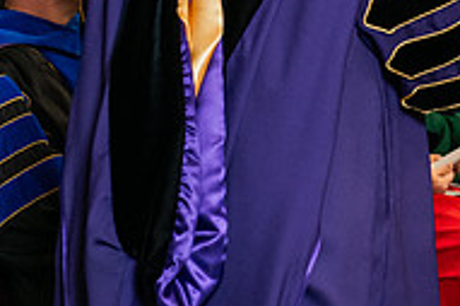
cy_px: -129
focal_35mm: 213
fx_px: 2719
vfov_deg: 6.4
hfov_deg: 9.6
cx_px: 467
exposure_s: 1/200
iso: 2500
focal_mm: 70
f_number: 5
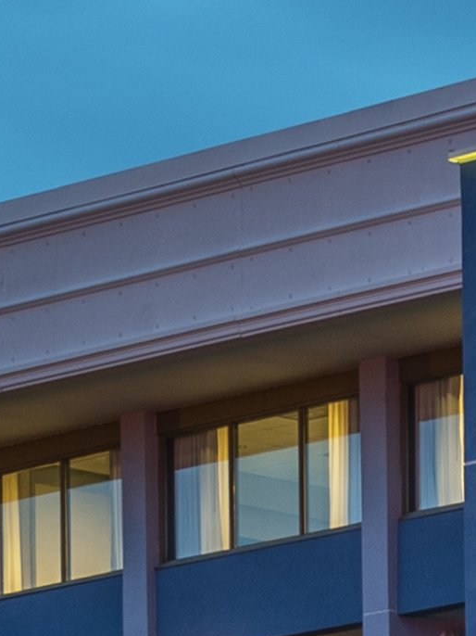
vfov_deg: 6.1
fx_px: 5907
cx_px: 1724
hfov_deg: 4.3
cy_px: 864
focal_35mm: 322
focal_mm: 38
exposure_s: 5
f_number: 5.6
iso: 100
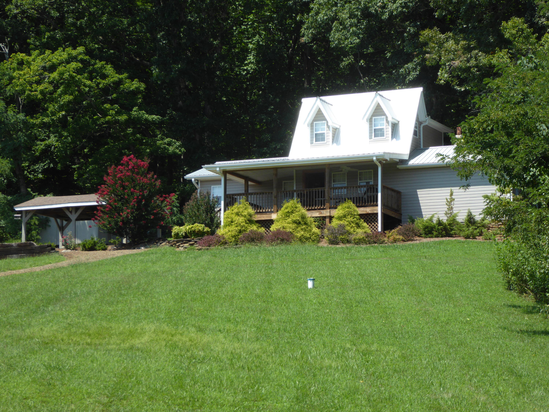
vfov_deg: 12.0
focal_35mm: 124
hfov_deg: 15.9
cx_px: 274
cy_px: 206
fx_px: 1967
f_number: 5.2
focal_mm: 22.3
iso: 100
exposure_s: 1/320
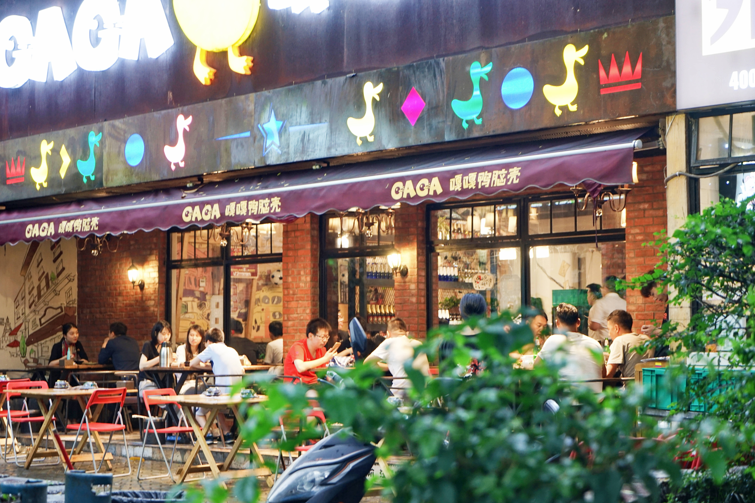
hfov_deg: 28.5
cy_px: 253
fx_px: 1489
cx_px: 374
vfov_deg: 19.2
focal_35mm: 71
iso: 640
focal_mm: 70
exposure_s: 1/20
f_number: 4.5
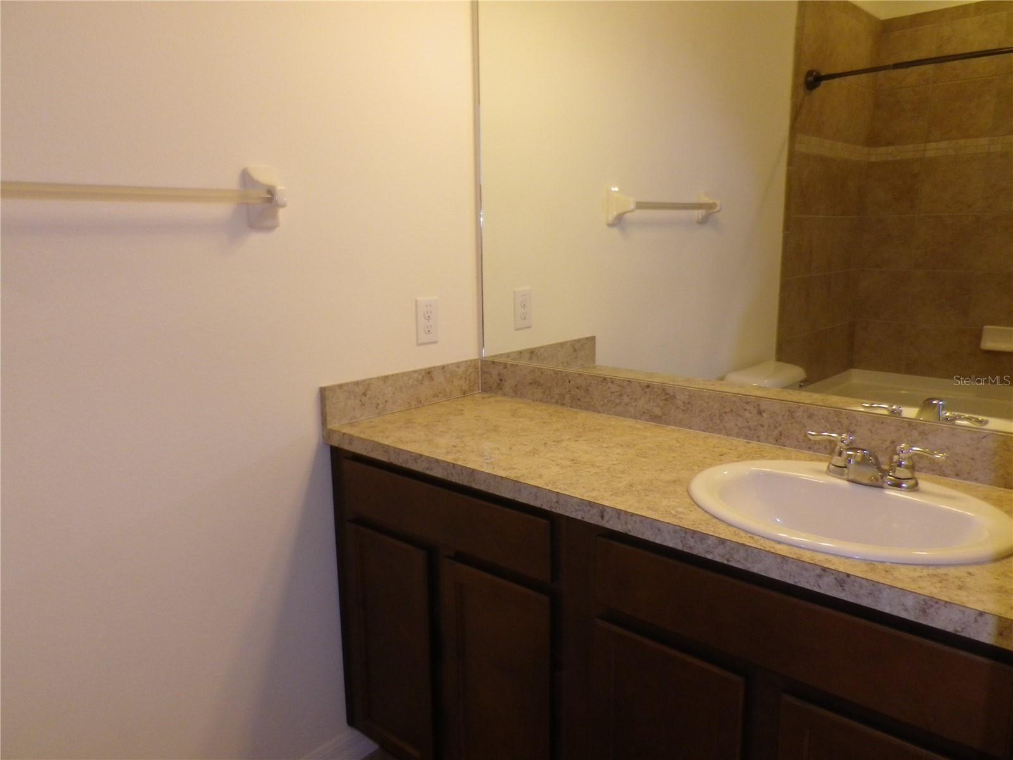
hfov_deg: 69.4
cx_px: 506
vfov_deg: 54.9
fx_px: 732
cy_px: 380
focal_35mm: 25
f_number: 3.5
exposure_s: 1/50
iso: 200
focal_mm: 4.5
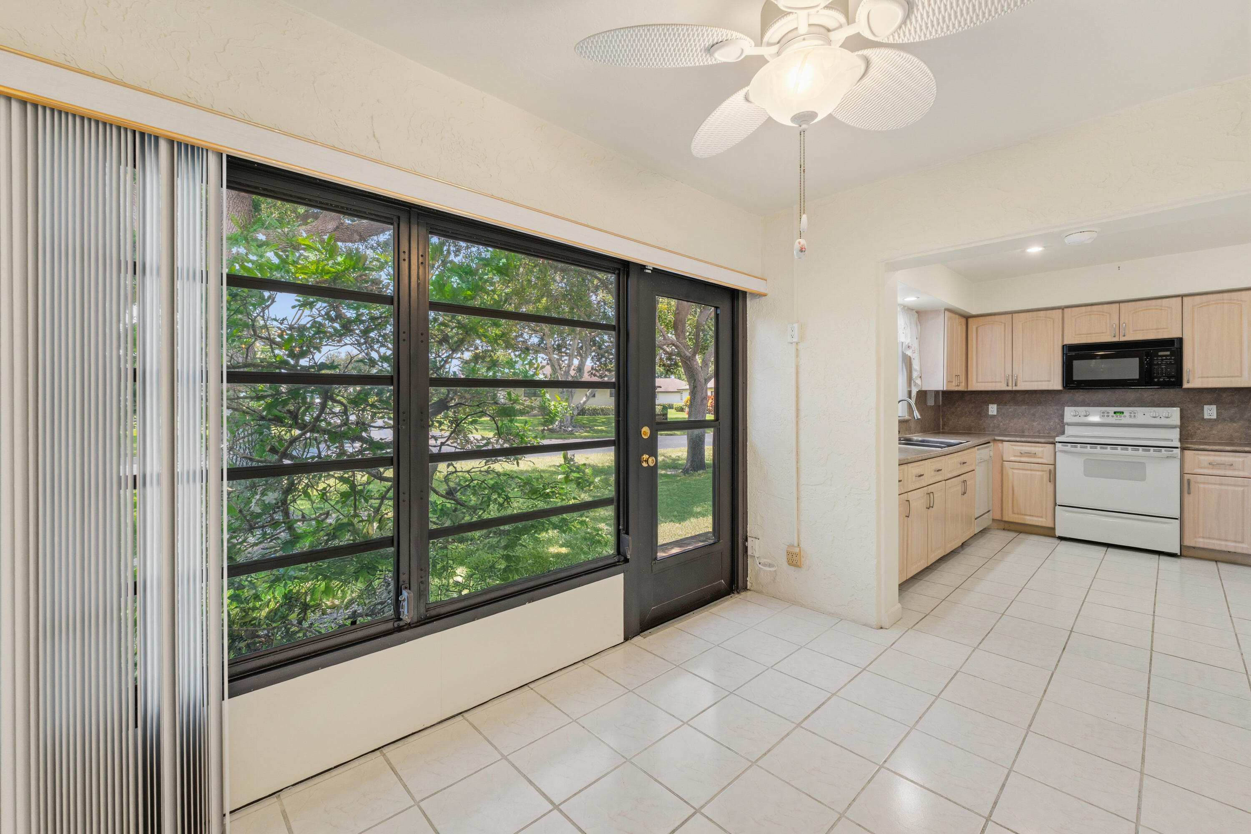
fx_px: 486
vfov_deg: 81.2
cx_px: 626
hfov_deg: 104.3
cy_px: 417
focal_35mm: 14
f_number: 9
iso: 250
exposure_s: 1/2
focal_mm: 14
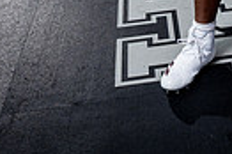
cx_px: 239
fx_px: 599
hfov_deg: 21.1
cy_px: -218
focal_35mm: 93
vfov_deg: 11.9
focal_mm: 27
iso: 640
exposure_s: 1/250
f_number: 9
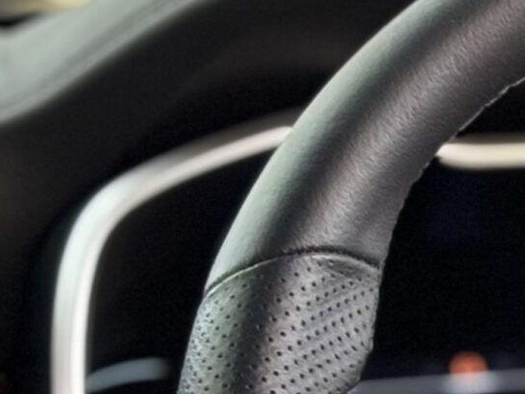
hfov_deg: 7.8
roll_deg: +1.1
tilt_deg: -10.8
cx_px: 961
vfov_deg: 6.0
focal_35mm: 246
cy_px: 596
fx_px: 3732
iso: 160
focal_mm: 5.96
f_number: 1.6
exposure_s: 1/52
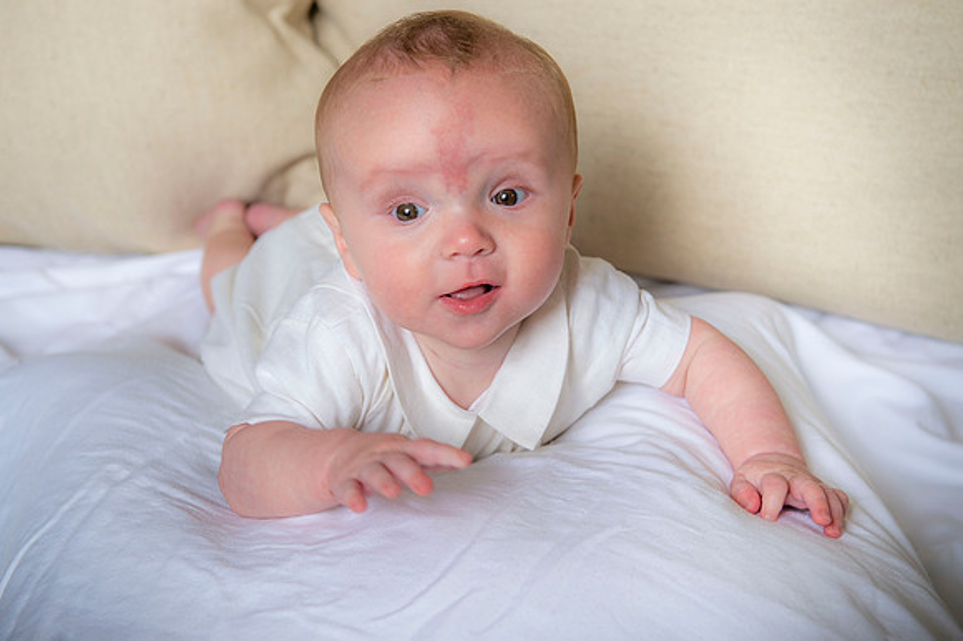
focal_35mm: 58
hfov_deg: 34.5
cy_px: 320
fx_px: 1551
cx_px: 482
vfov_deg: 23.4
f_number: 5
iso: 200
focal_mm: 58
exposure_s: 1/200
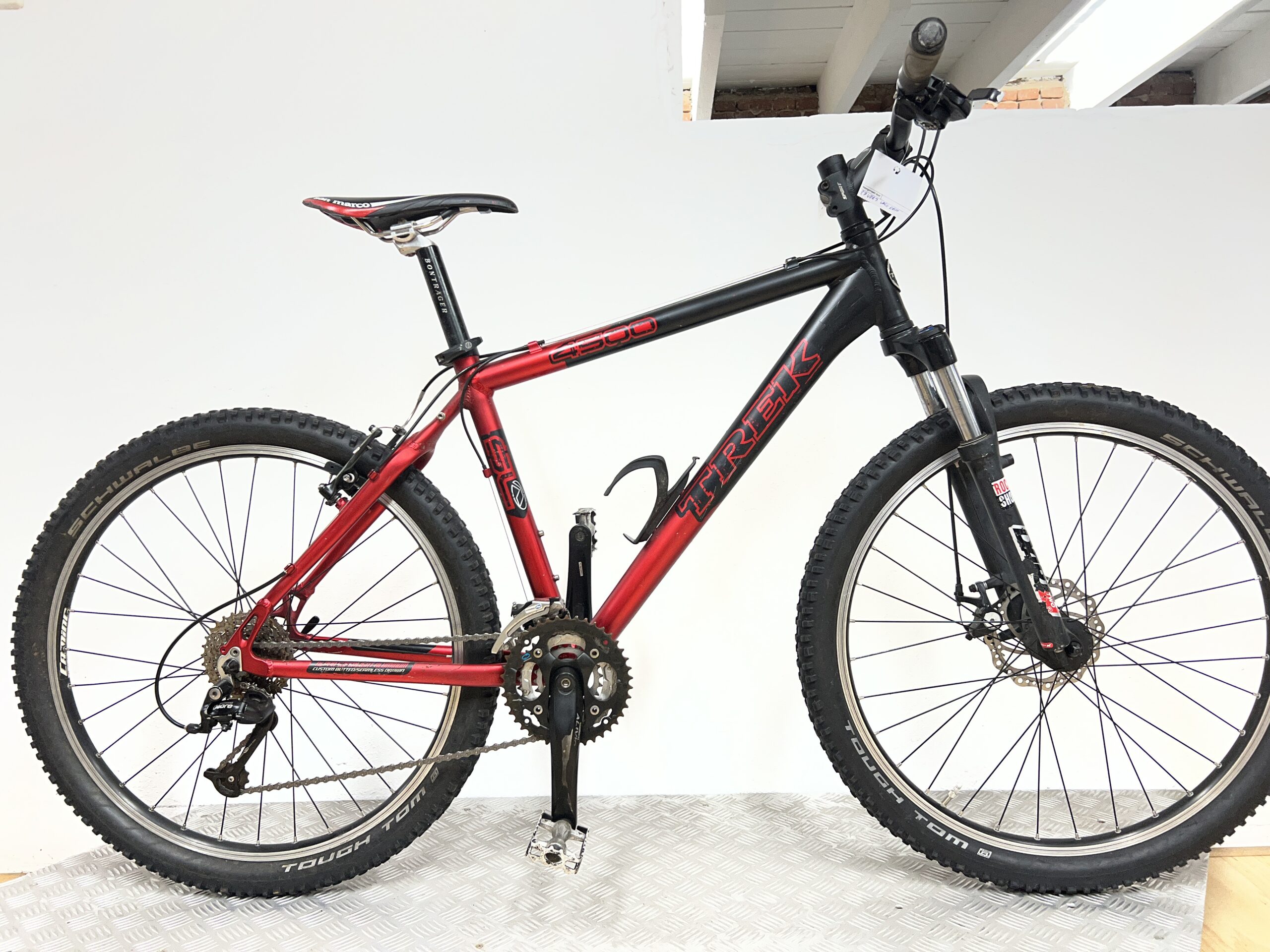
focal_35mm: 26
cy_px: 476
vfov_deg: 53.1
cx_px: 635
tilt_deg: -4.6
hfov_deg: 67.3
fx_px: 954
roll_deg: +1.6
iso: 64
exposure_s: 1/100
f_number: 1.5
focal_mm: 5.7
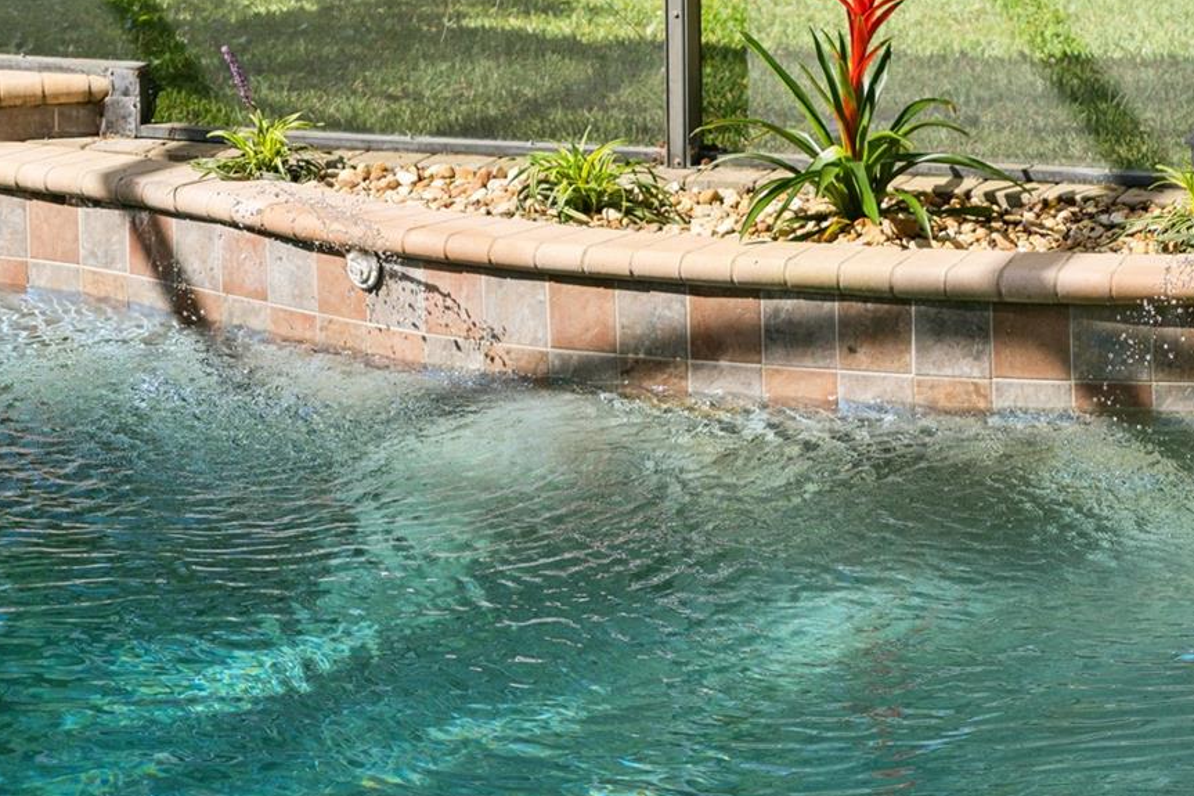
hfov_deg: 14.7
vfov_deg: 9.9
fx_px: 4609
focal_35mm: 139
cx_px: 783
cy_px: 436
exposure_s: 1/1000
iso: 160
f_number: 2.8
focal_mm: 50
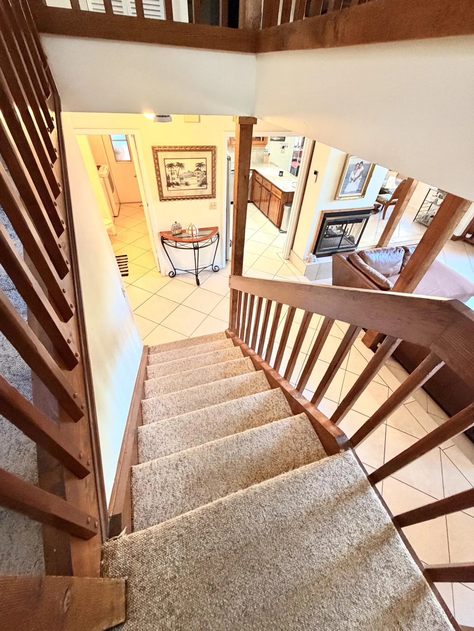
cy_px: 316
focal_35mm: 14
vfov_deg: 102.1
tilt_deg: -43.8
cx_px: 237
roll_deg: -2.8
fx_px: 256
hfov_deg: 85.7
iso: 500
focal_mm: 2.22
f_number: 2.2
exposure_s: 1/57
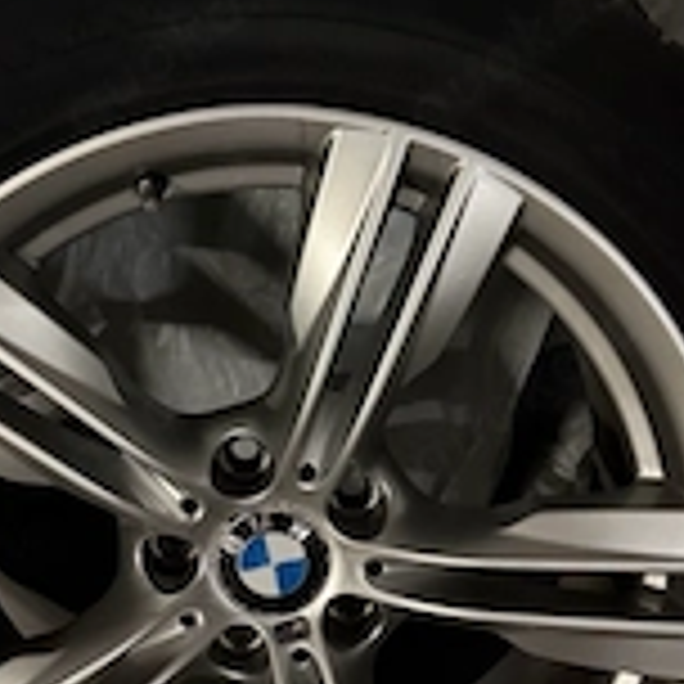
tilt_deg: -37.9
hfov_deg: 30.5
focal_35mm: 56
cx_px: 292
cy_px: 432
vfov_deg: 30.4
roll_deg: +3.0
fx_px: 1252
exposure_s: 1/32
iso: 1000
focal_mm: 6.76
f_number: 1.78
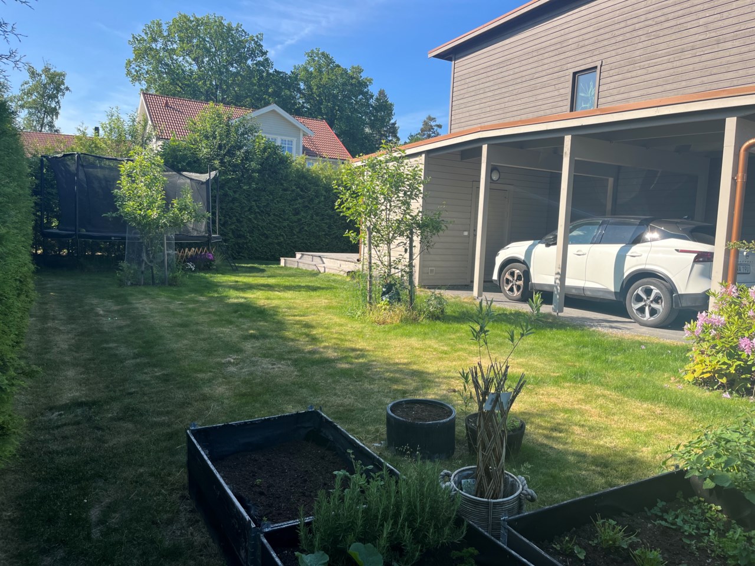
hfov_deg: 67.3
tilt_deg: -5.3
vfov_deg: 53.1
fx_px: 567
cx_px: 378
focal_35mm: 26
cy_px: 283
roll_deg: -2.5
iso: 50
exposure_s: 1/1477
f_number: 1.6
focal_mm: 5.1
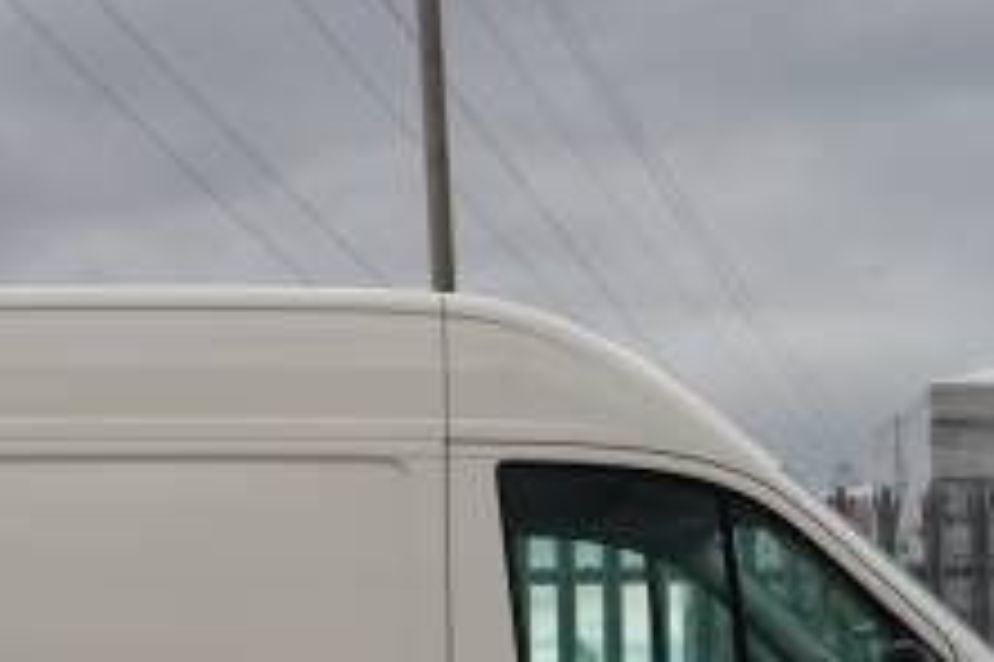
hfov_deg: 14.1
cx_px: 211
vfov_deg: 9.4
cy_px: 721
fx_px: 3990
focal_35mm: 145
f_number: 5
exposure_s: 1/320
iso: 100
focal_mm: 49.9
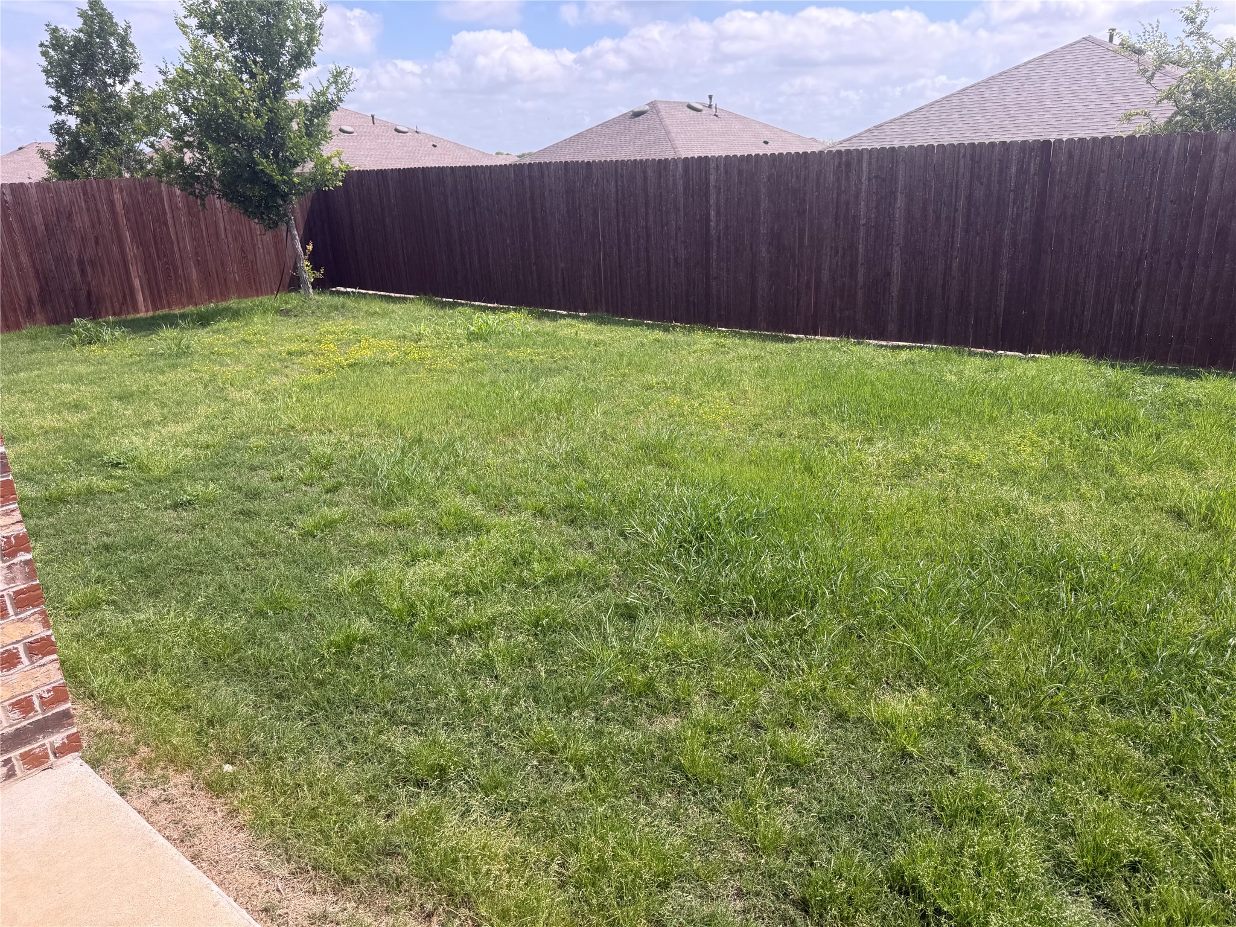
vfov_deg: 56.8
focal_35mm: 24
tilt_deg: -18.4
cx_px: 618
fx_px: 857
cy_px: 464
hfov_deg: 71.6
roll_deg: +3.0
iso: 80
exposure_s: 1/2801
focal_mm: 6.76
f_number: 1.78
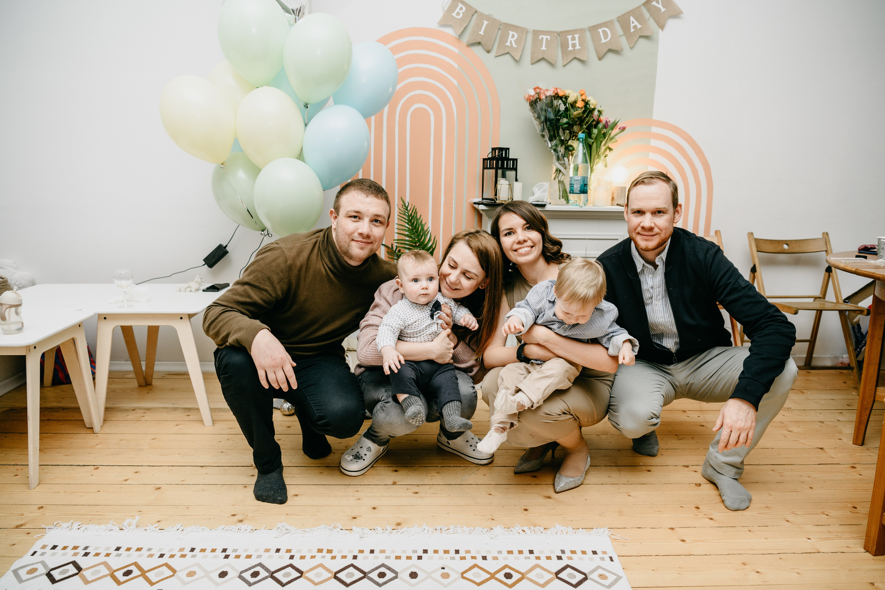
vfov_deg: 49.6
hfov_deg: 69.4
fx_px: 639
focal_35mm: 26
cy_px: 295
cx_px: 442
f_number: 3.5
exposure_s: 1/160
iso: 125
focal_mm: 26
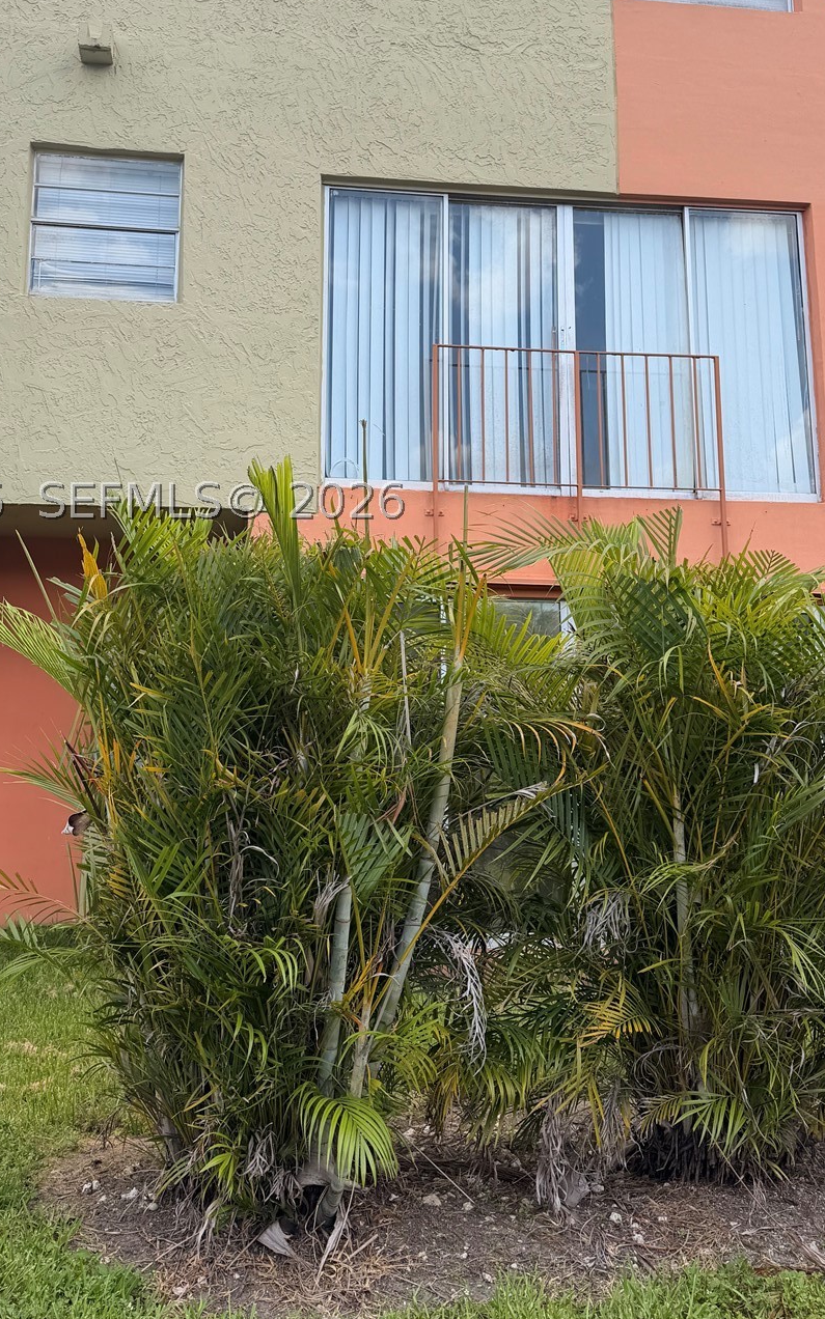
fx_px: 1151
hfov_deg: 39.3
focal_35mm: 32
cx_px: 343
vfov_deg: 59.0
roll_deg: -2.0
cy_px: 501
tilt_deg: +11.5
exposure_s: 1/2000
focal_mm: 6.76
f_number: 1.78
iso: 80
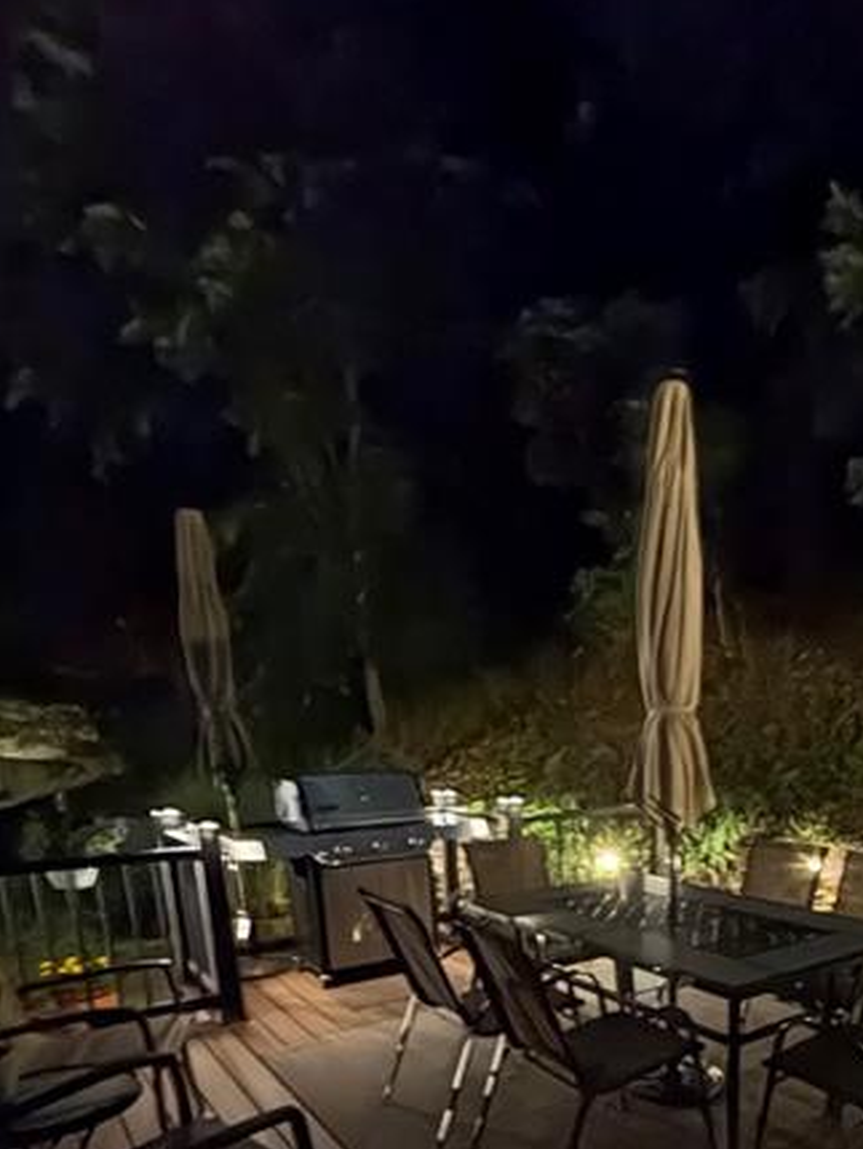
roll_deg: +1.3
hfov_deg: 52.7
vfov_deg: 63.6
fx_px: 830
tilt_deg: -11.9
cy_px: 914
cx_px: 639
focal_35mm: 25
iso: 10000
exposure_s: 1/2
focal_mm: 2.22
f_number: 2.2
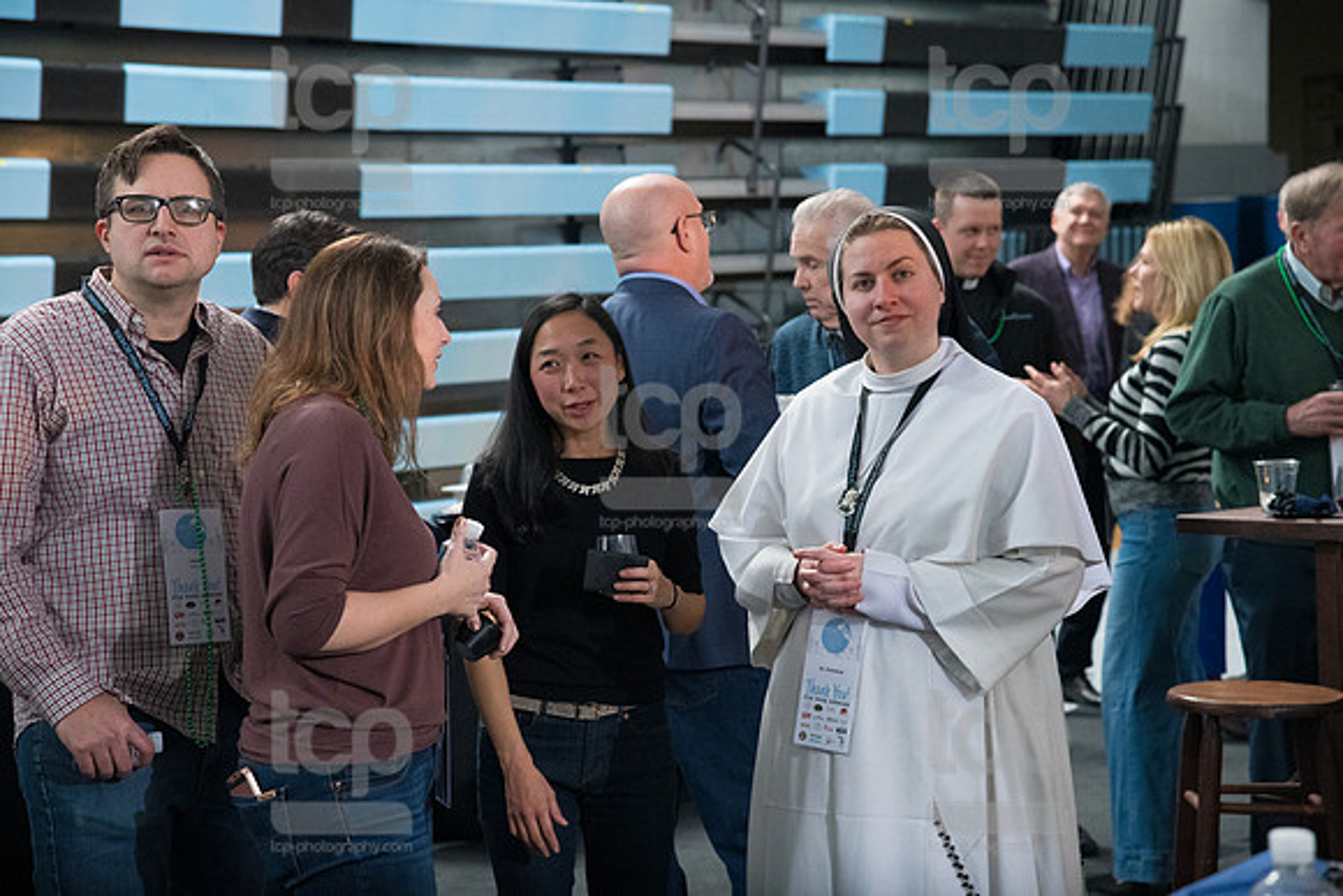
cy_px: 448
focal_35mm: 92
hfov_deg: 22.1
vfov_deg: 14.9
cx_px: 672
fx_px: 3433
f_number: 5.6
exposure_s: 1/250
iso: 4000
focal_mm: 92
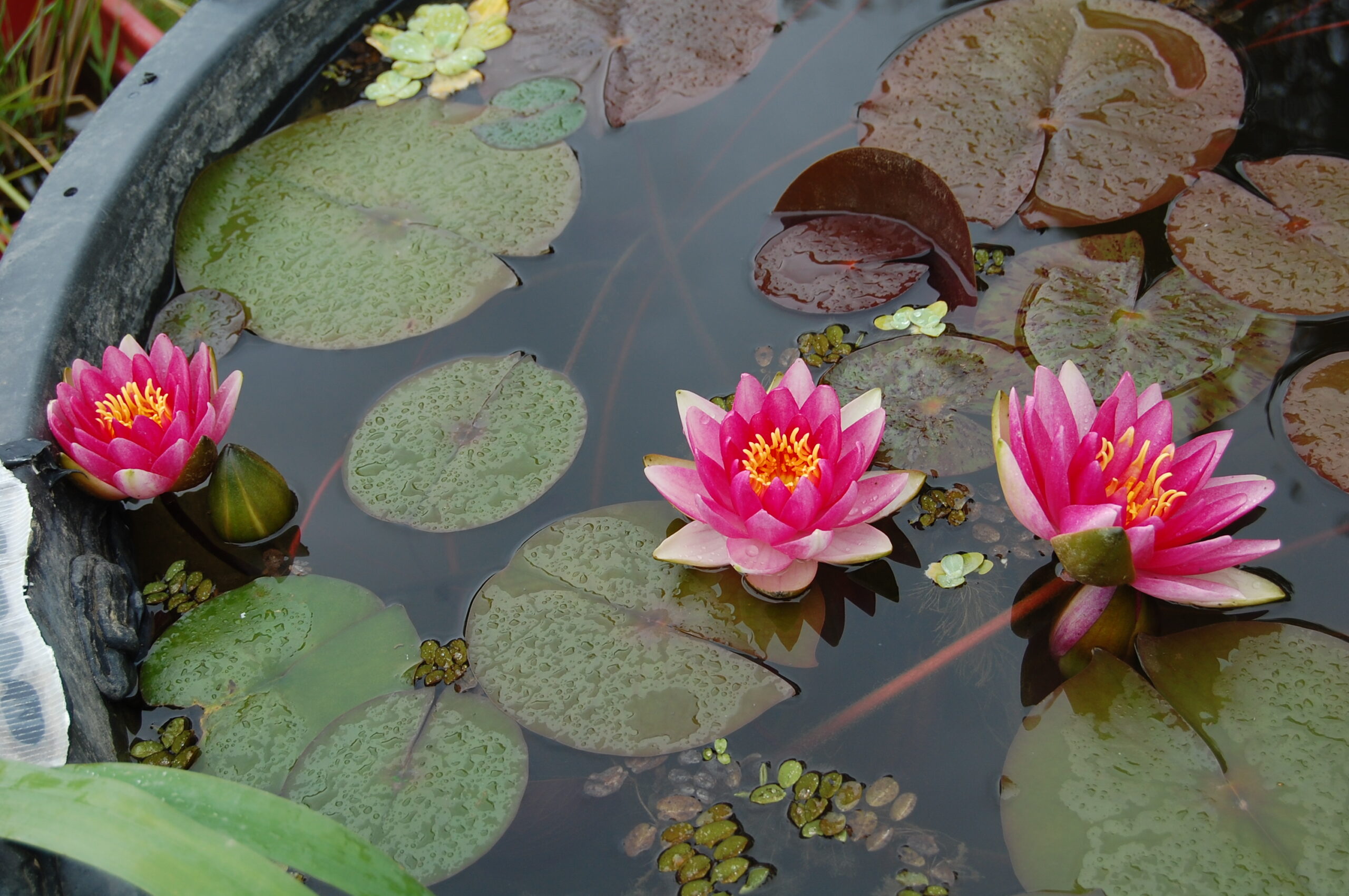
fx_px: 2359
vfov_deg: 21.5
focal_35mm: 63
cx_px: 674
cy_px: 448
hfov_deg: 31.9
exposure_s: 1/125
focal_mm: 42
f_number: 8
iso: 200
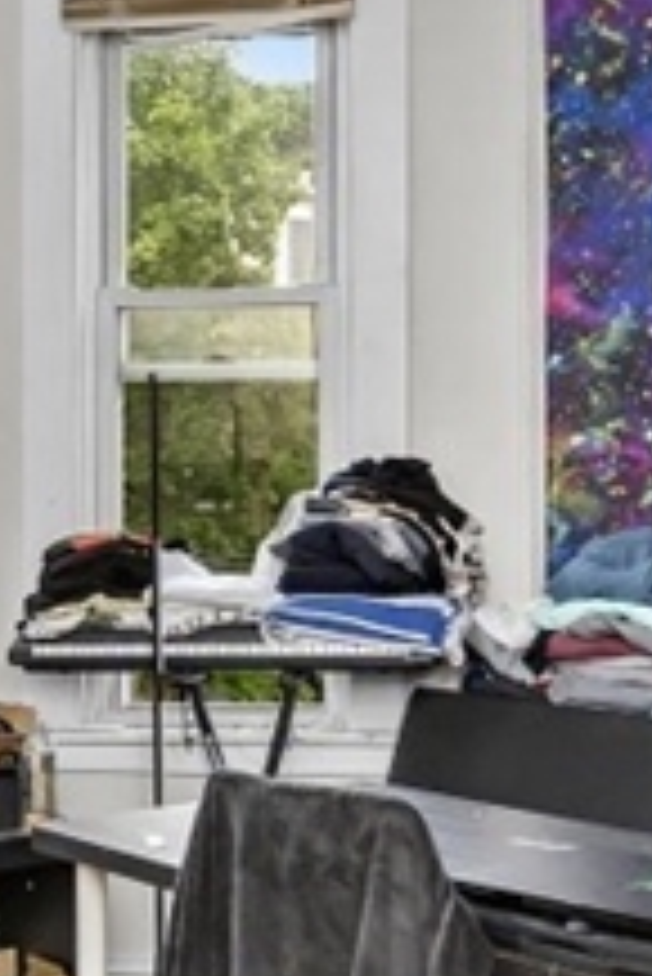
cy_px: 506
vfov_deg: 30.5
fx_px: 1790
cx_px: 175
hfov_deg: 20.5
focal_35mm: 66
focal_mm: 14
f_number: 5.6
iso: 800
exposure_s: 1/125
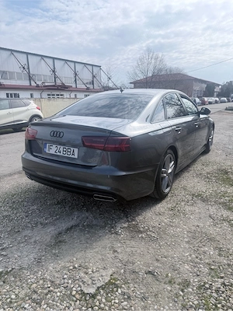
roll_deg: +1.4
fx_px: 215
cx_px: 116
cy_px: 156
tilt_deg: -12.0
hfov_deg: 56.8
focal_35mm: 24
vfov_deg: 71.6
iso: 80
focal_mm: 6.76
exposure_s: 1/4673
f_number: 1.78
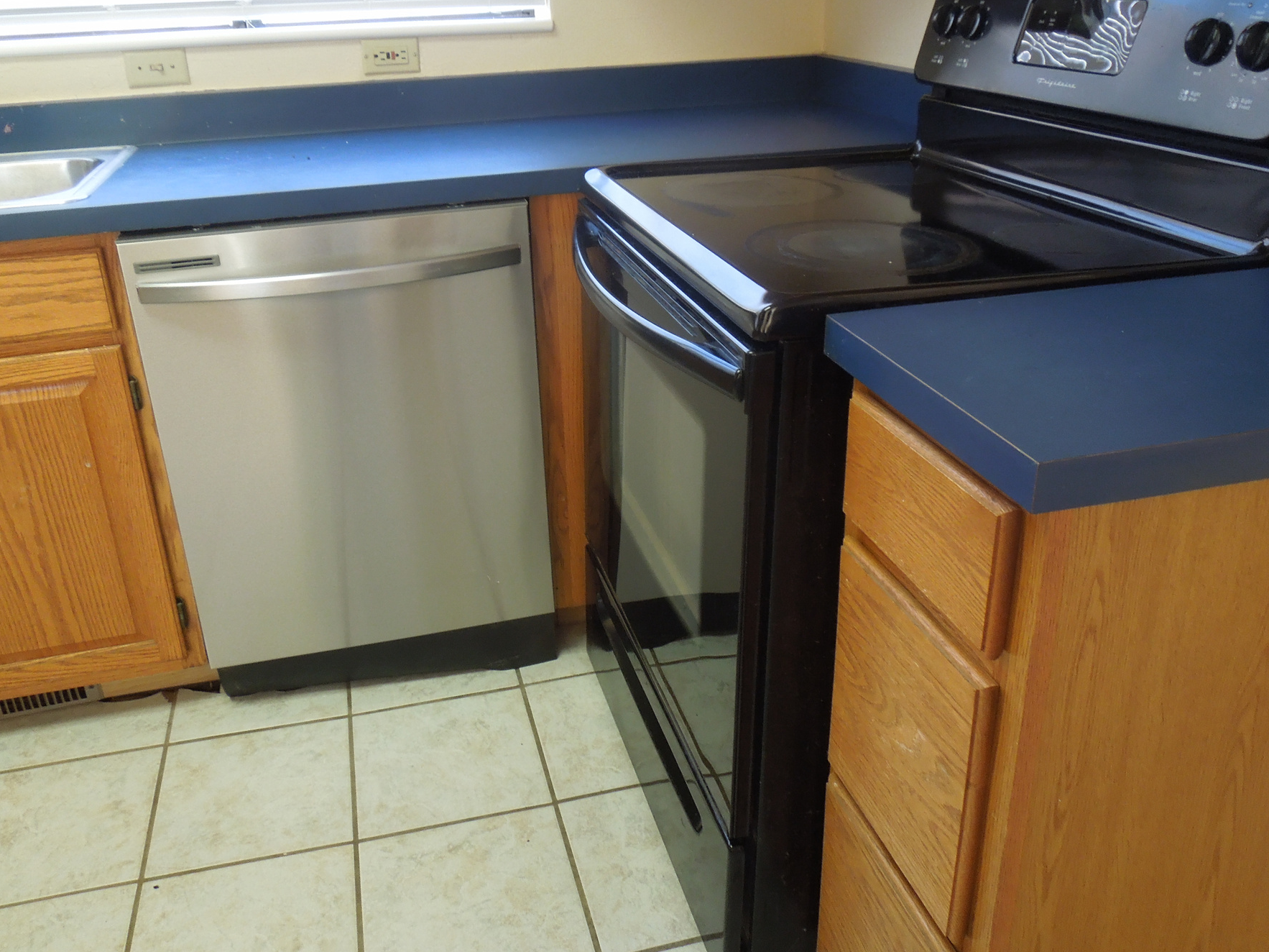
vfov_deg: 48.1
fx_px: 1063
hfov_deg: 61.6
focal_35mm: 29
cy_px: 406
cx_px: 596
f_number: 3.3
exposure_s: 1/30
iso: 360
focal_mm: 4.5
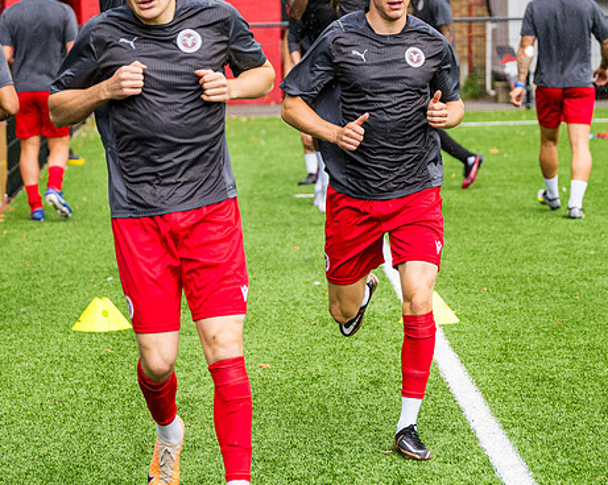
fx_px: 2913
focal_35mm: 162
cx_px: 276
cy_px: 178
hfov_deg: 11.9
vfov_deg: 9.5
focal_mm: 74
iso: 200
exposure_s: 1/800
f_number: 2.8
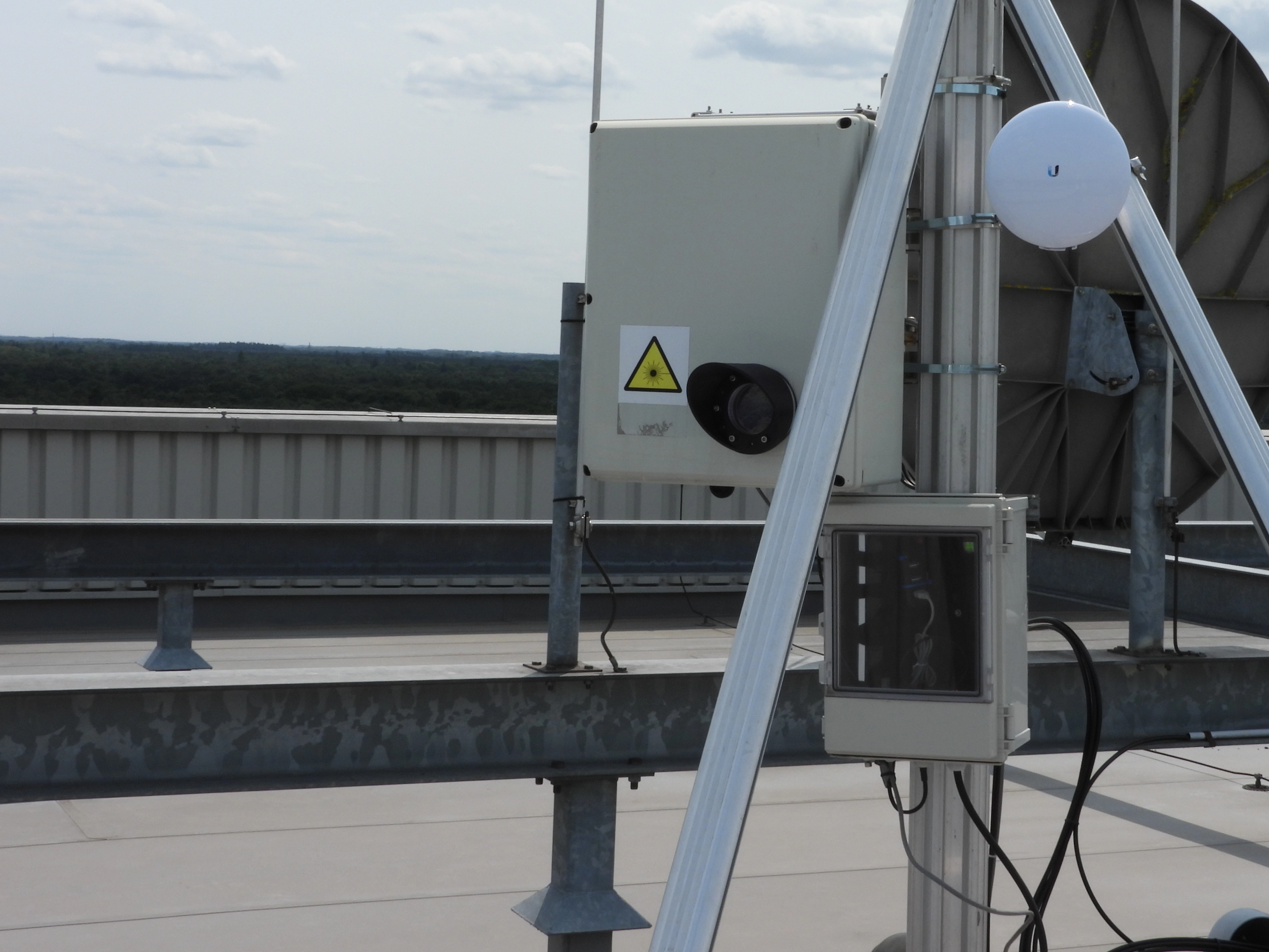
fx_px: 2346
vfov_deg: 22.9
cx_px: 792
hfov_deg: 30.1
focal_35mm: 64
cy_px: 345
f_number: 8
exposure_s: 1/400
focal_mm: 9
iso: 100
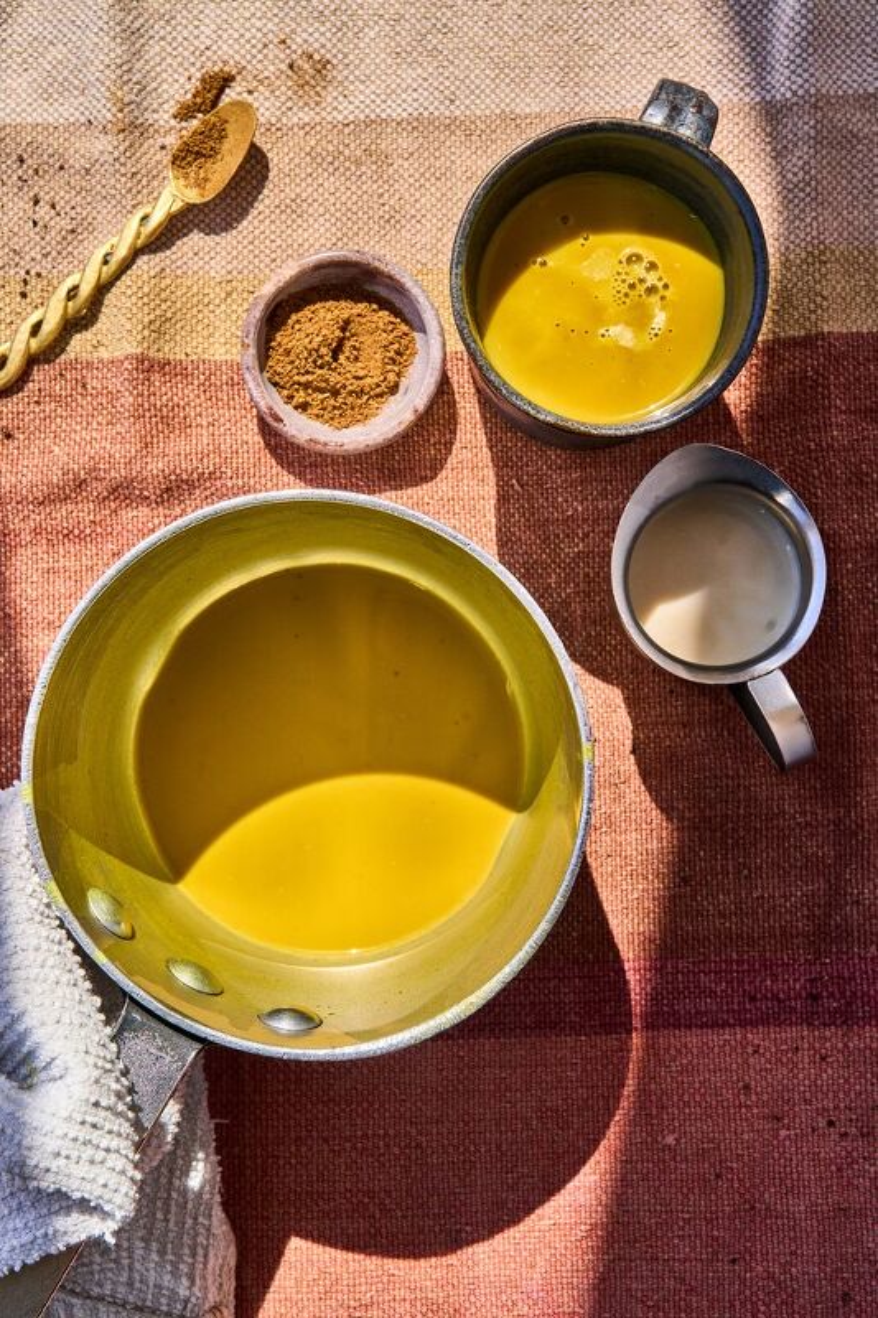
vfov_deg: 39.6
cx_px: 439
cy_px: 659
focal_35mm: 50
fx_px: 1830
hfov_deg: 27.0
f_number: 11
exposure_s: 1/250
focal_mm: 50
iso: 400
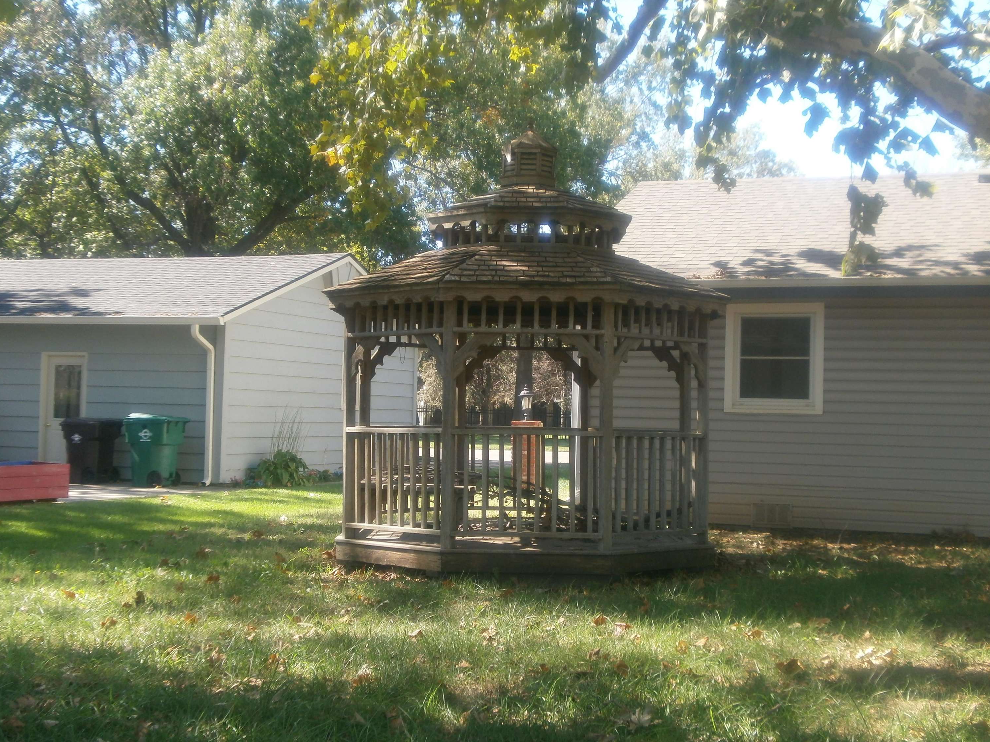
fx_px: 1344
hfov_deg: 40.4
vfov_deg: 30.9
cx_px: 493
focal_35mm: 47
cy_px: 373
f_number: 3.8
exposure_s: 1/160
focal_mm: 8.1
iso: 100
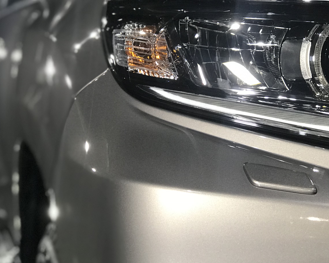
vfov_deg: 15.7
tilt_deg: -2.4
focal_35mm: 98
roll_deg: +2.6
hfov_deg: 19.5
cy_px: 125
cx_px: 194
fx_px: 954
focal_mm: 6.6
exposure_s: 1/60
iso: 100
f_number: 2.8
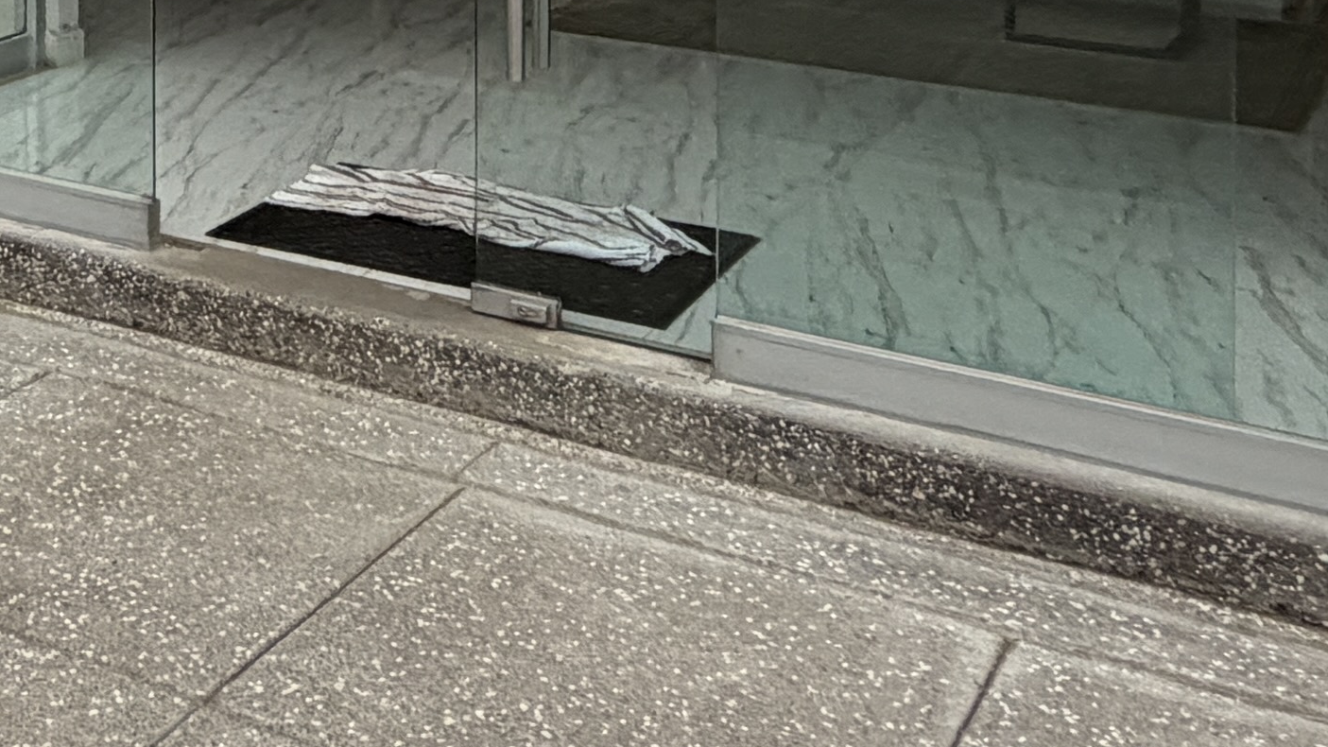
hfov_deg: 31.1
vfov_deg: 17.4
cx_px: -25
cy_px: -391
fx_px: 2183
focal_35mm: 62
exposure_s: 1/540
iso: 40
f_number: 2.2
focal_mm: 2.22
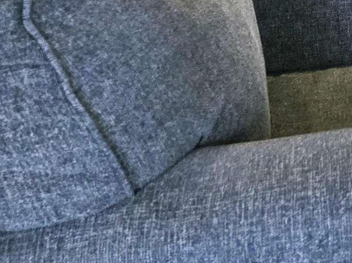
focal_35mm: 103
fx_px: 1047
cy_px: -258
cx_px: 600
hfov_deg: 16.5
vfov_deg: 12.6
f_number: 1.7
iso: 800
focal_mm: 6.3
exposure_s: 1/60.2
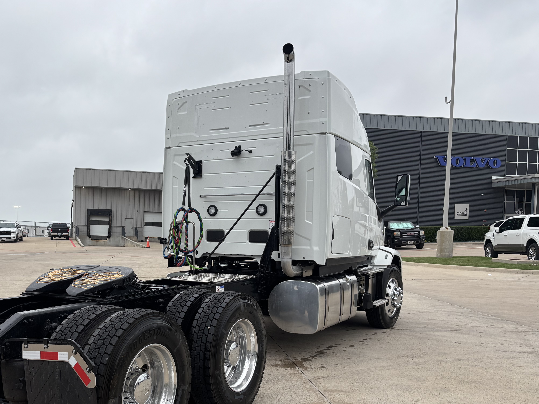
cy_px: 264
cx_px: 156
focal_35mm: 37
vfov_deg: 38.3
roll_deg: -1.0
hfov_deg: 48.8
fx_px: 576
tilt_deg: -2.0
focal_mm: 5.96
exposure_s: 1/747
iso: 50
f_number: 1.6
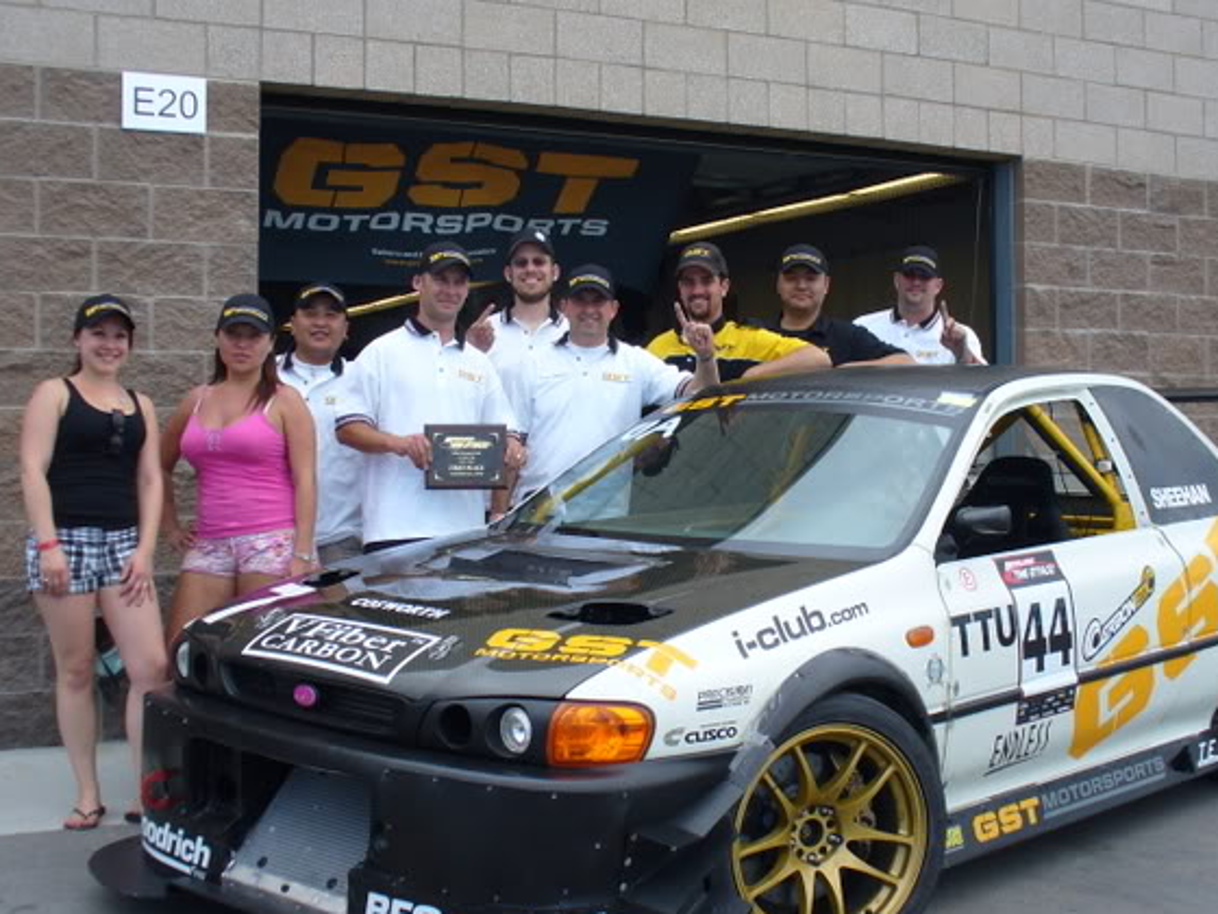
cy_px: 450
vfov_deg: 30.3
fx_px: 1689
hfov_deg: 39.6
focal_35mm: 48
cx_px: 676
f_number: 5.8
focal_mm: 7
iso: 80
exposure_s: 1/160
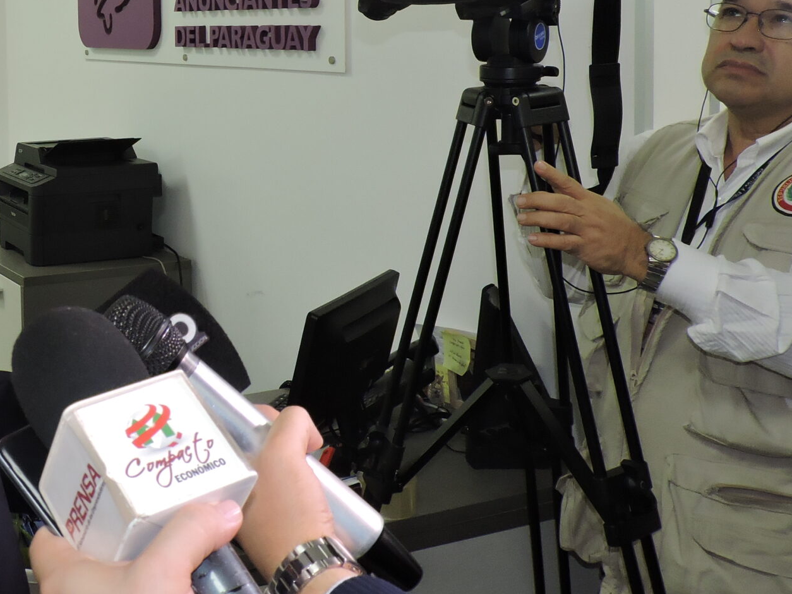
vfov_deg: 28.8
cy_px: 94
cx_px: 28
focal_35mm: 49
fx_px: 1121
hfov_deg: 35.7
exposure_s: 1/40
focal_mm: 4.3
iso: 220
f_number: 3
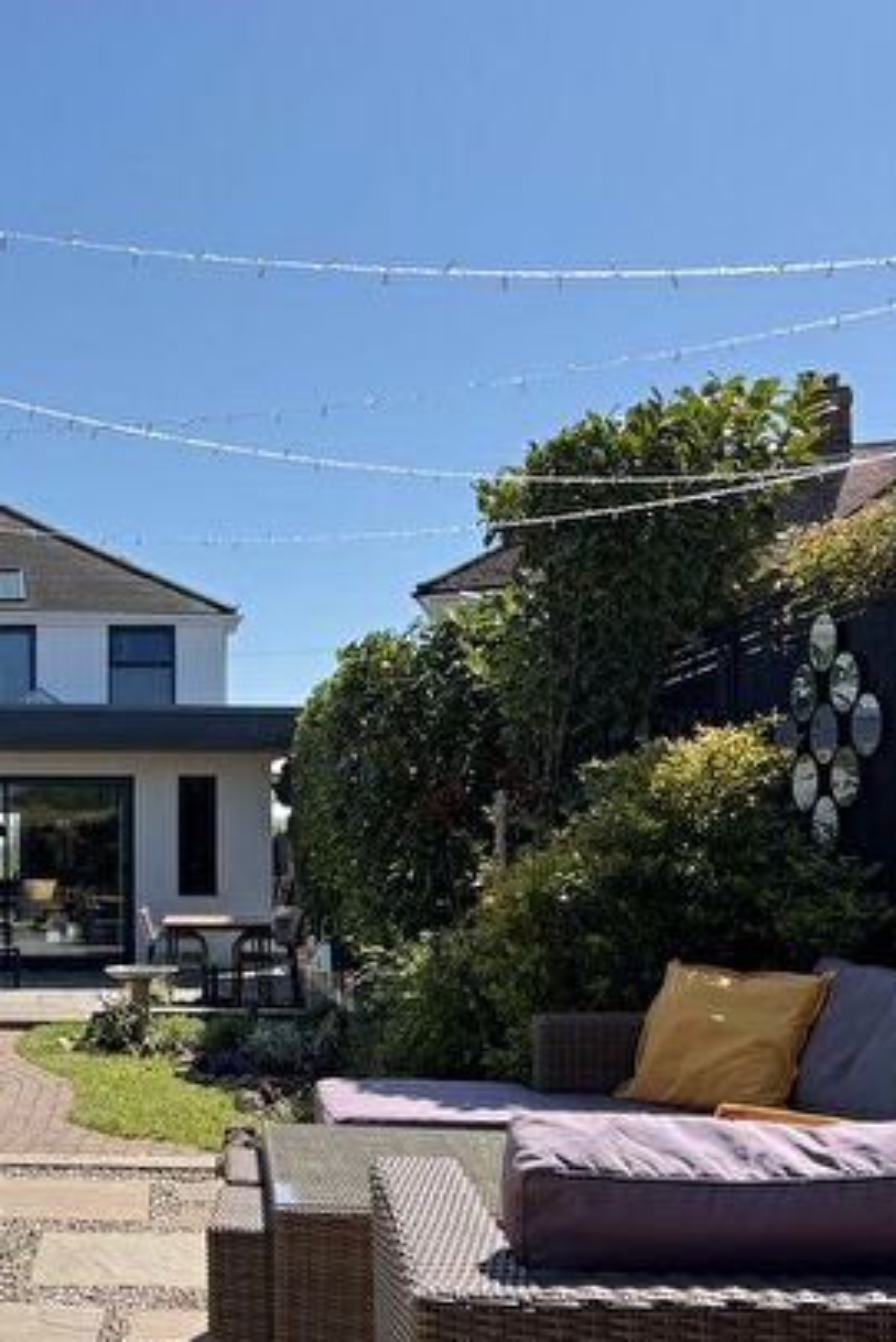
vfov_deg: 45.2
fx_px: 1604
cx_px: 40
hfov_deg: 29.5
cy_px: 805
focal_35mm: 43
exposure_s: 1/3597
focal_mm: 6.76
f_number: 1.78
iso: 80
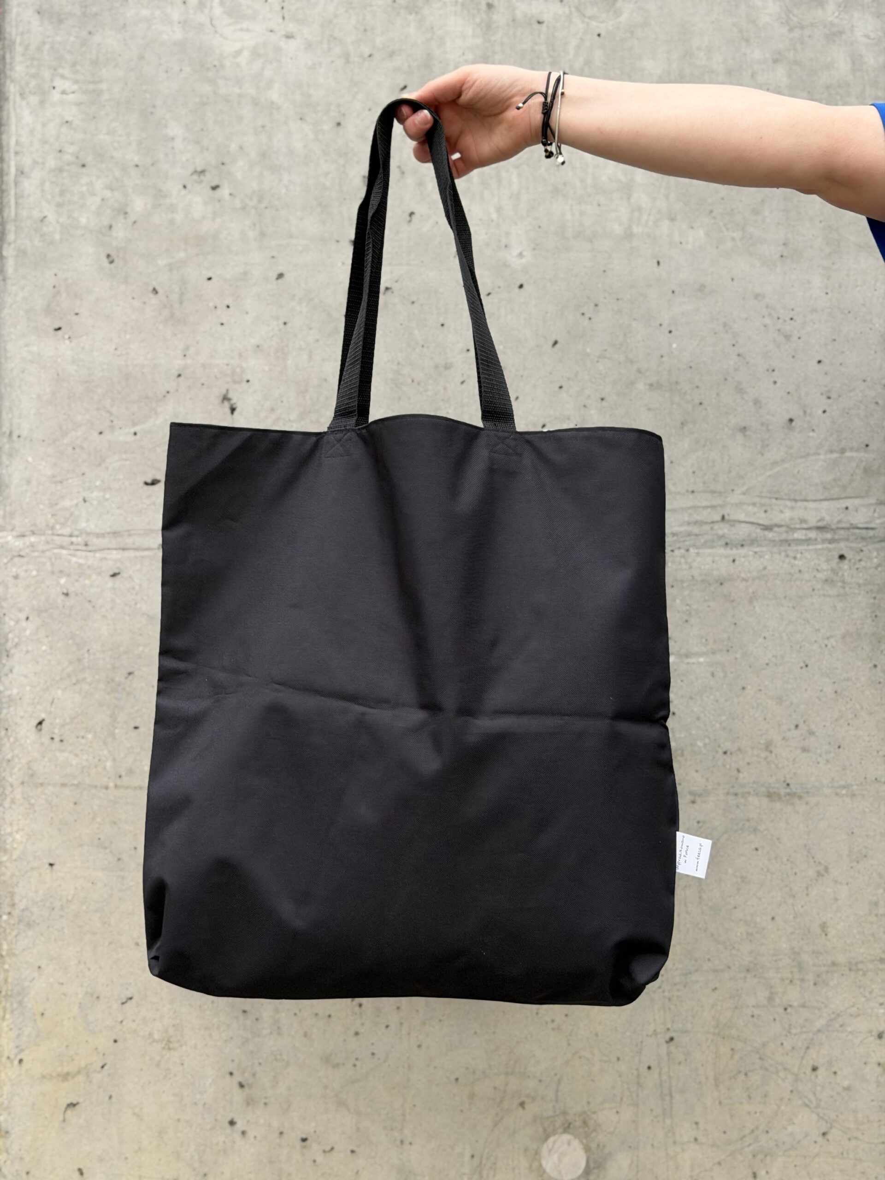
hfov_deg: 30.3
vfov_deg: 39.7
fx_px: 1636
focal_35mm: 48
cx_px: 442
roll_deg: -0.7
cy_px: 590
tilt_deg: +5.8
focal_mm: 6.76
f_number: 1.78
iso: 64
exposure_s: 1/557
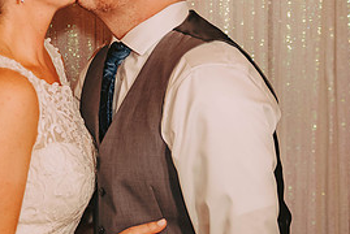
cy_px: 10
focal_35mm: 112
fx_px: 1090
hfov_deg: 18.1
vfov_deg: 12.1
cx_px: 69
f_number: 2.8
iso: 1250
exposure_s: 1/125
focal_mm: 52
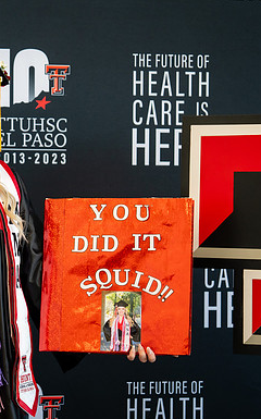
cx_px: 2
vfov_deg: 14.9
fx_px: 1596
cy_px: 223
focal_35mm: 140
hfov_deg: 9.3
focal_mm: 70
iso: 400
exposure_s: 1/125
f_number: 2.8
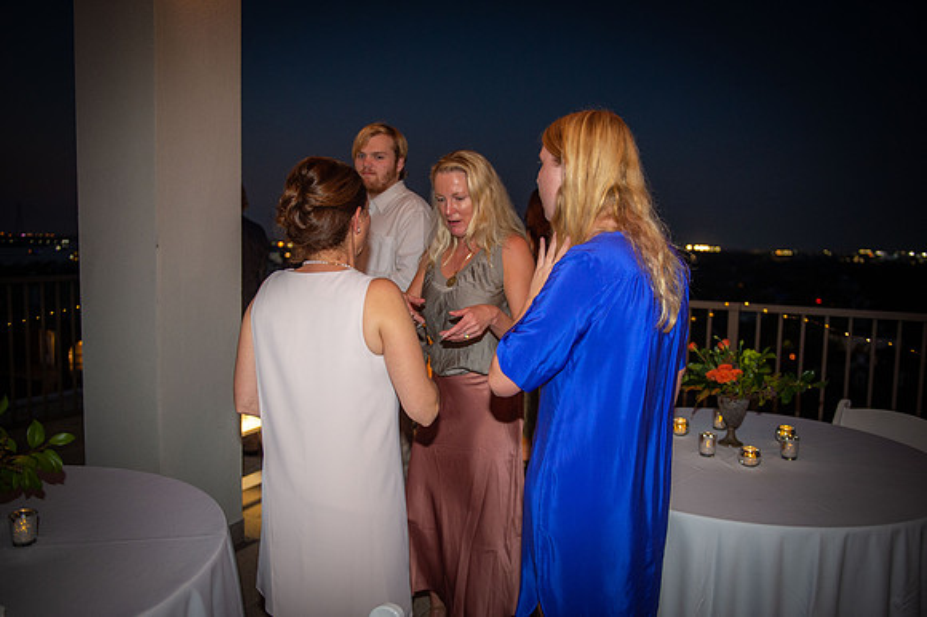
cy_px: 308
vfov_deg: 44.9
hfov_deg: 63.7
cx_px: 464
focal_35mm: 29
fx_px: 746
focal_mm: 29
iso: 1000
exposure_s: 1/100
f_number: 2.8
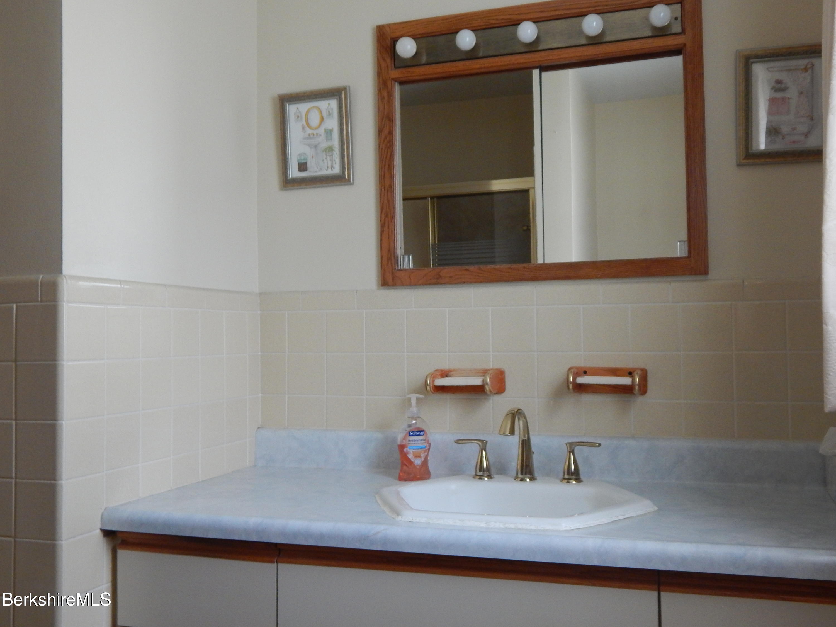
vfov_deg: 41.8
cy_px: 314
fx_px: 821
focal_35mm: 34
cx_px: 418
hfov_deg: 54.0
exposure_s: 1/25
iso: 400
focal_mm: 6.1
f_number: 3.3
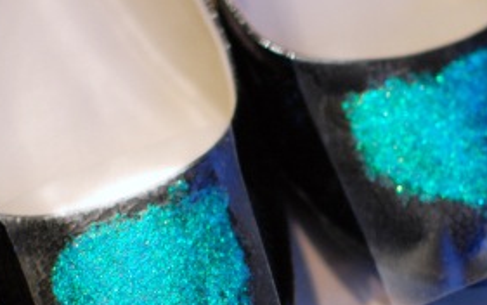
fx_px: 1515
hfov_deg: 18.2
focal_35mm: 114
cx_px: 303
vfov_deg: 11.5
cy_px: 231
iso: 800
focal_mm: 35
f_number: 1.8
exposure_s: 1/40
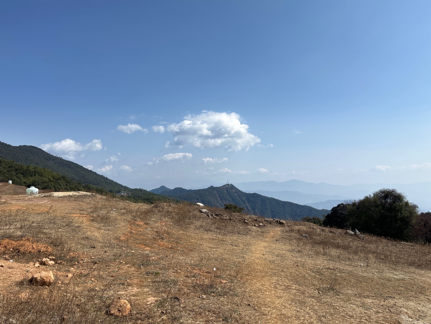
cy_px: 162
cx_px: 216
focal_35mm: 26
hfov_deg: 67.3
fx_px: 324
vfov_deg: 53.1
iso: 50
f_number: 1.5
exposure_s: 1/7463
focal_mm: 5.7
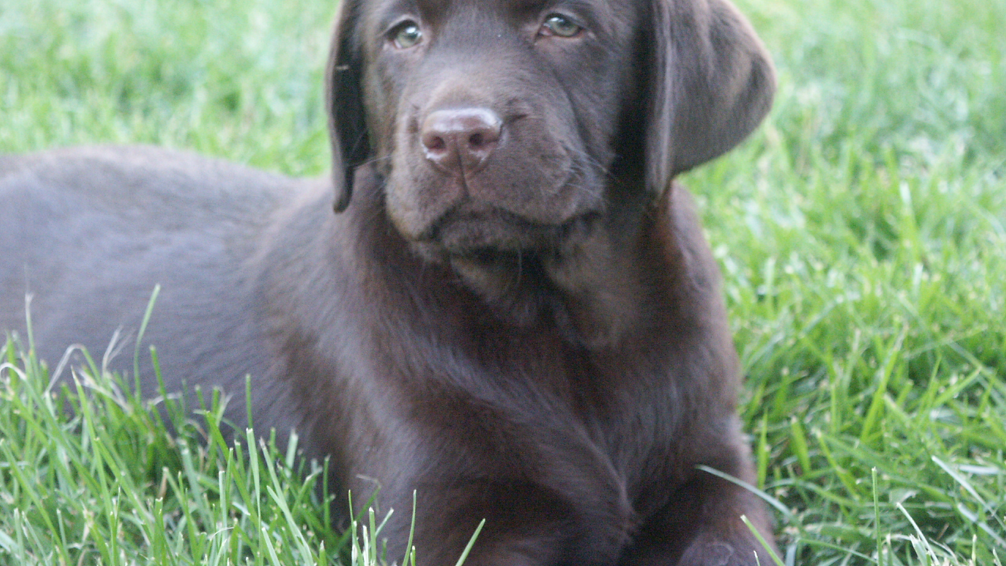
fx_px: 3814
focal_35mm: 143
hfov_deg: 15.0
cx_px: 503
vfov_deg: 8.5
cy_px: 196
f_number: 3.5
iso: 400
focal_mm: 33.2
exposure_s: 1/180
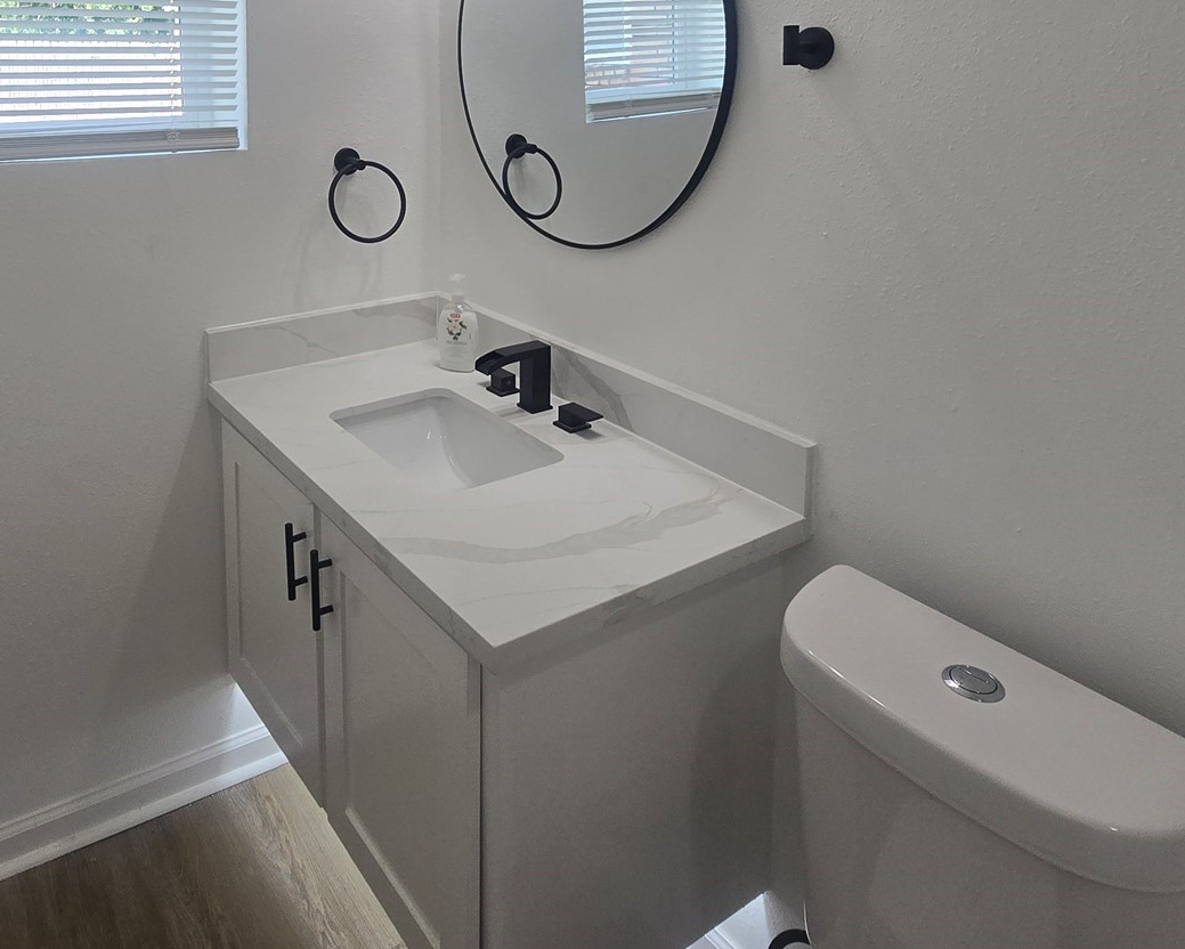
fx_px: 877
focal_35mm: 25
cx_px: 407
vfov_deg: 52.0
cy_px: 151
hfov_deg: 66.5
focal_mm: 2.2
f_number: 2.2
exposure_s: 1/120
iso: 50
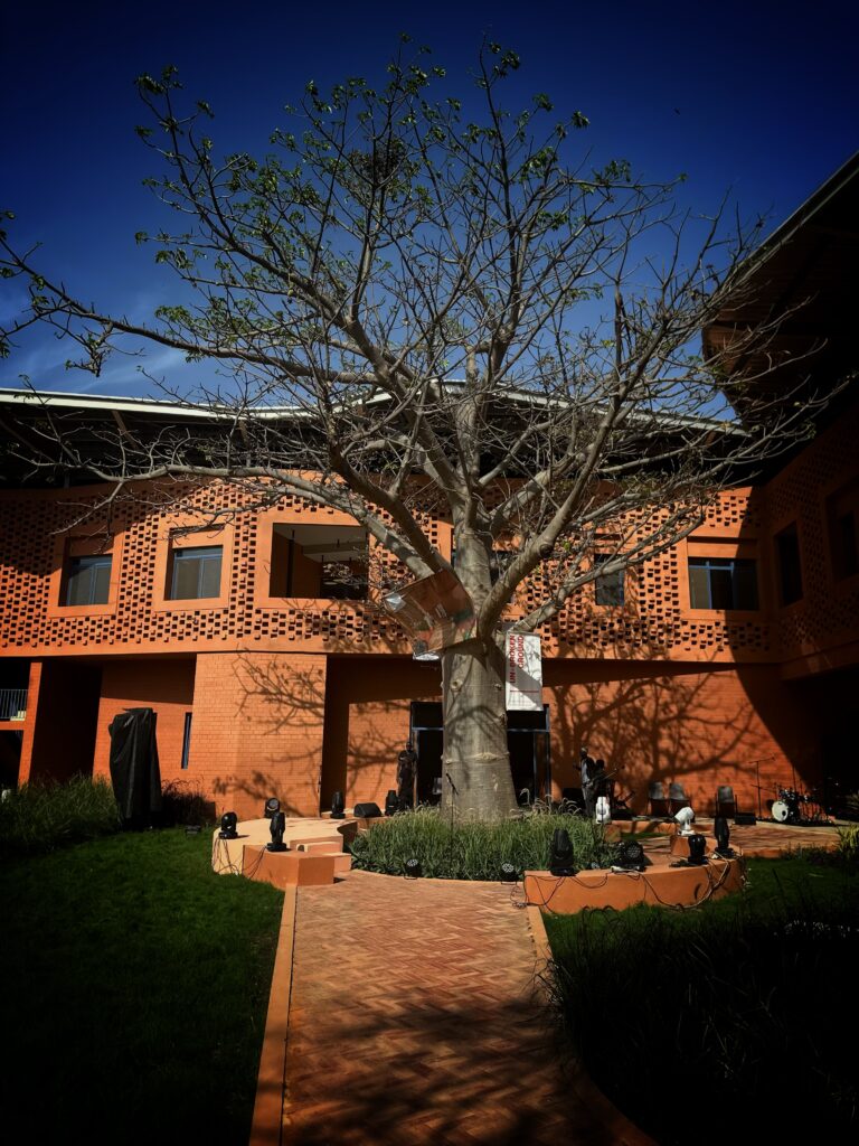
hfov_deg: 56.8
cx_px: 430
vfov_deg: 71.6
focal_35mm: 24
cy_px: 573
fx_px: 794
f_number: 1.78
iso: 80
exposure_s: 1/5000
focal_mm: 6.86
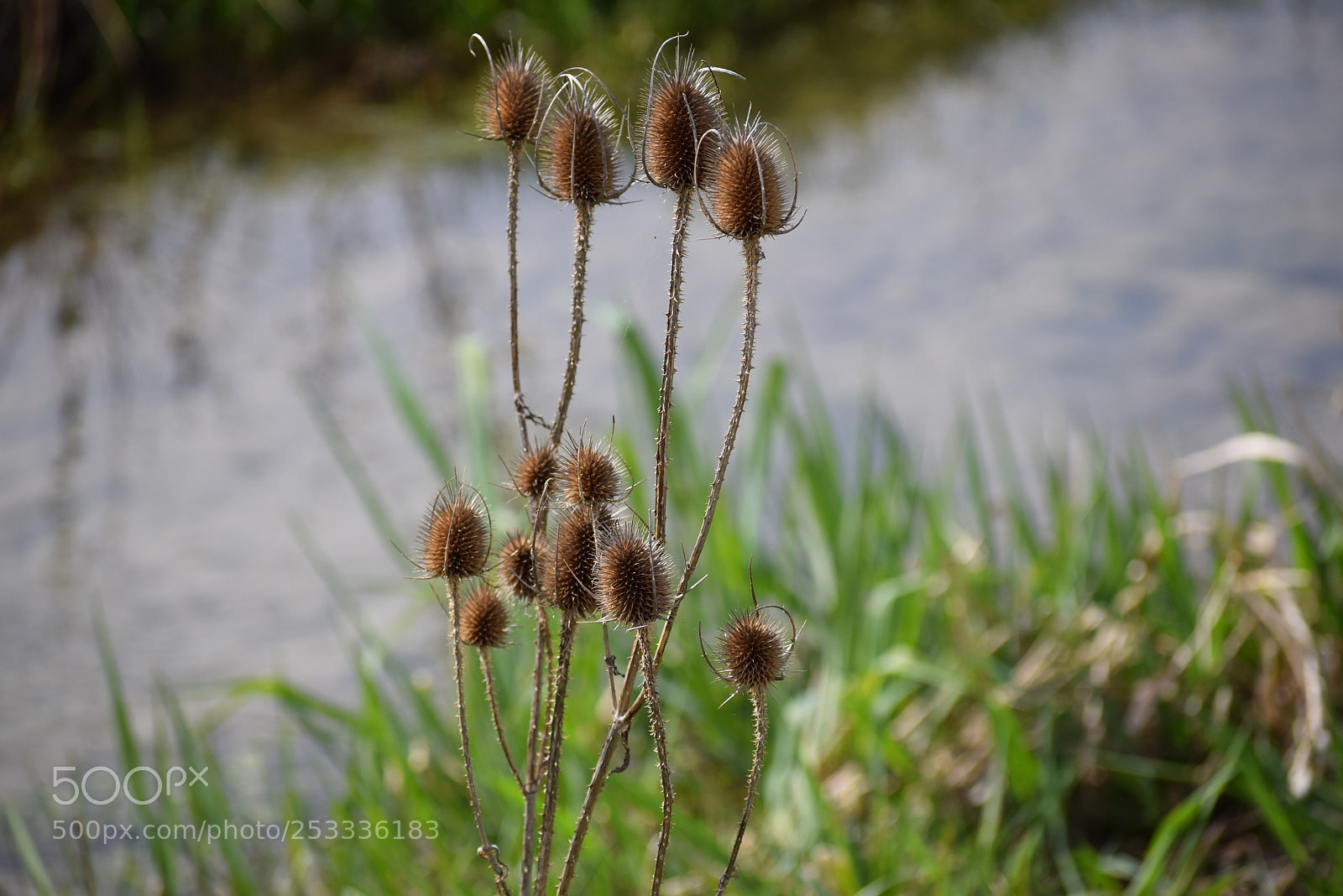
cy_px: 448
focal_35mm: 315
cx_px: 672
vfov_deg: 4.4
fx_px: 11755
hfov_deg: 6.5
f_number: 6.3
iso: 200
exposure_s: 1/640
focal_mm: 210
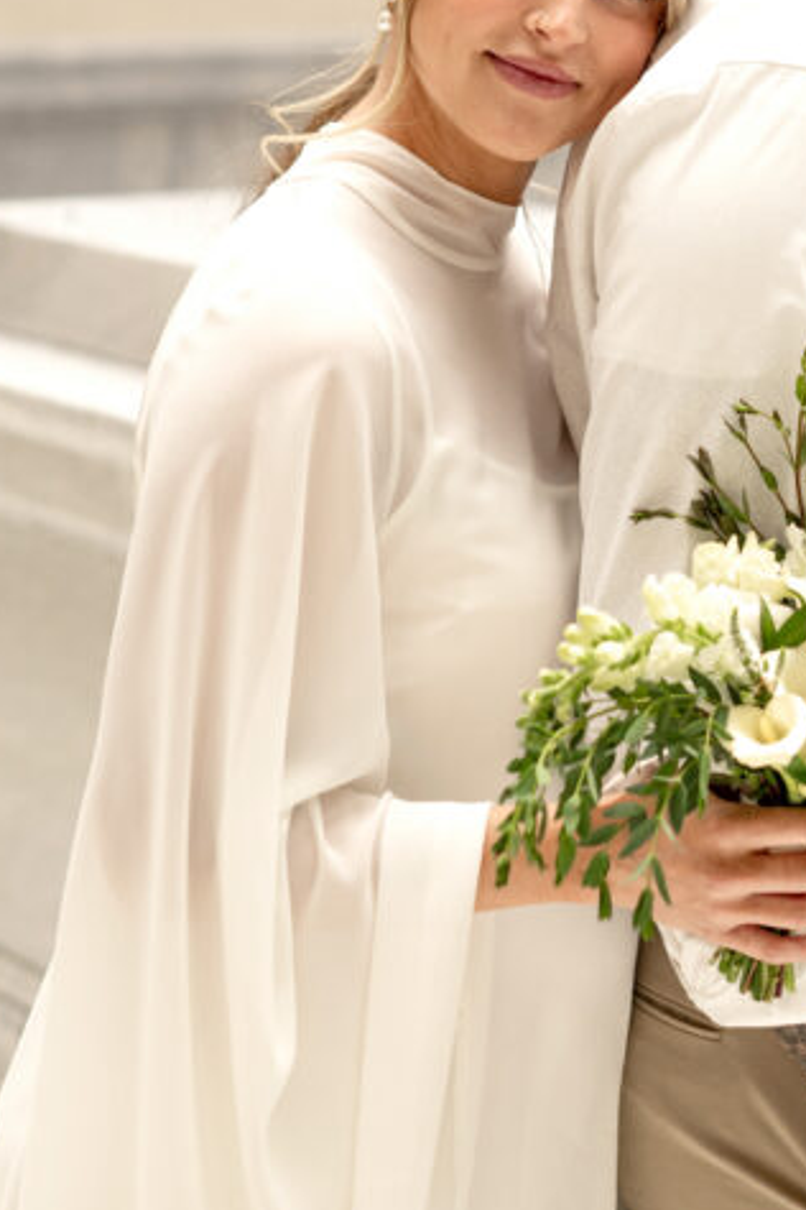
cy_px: 166
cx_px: 652
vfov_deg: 18.7
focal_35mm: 108
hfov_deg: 12.6
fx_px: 3627
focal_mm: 50
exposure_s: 1/1250
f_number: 2.5
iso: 400
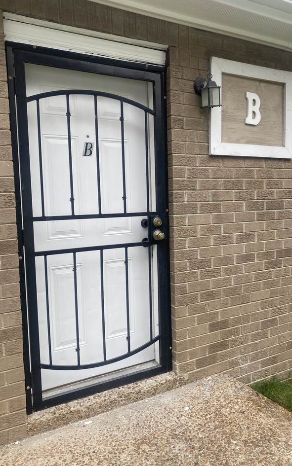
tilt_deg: -2.1
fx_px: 356
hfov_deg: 44.5
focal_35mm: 28
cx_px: 157
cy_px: 232
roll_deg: +0.7
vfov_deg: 66.5
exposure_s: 1/184
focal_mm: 4.25
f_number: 1.8
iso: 32
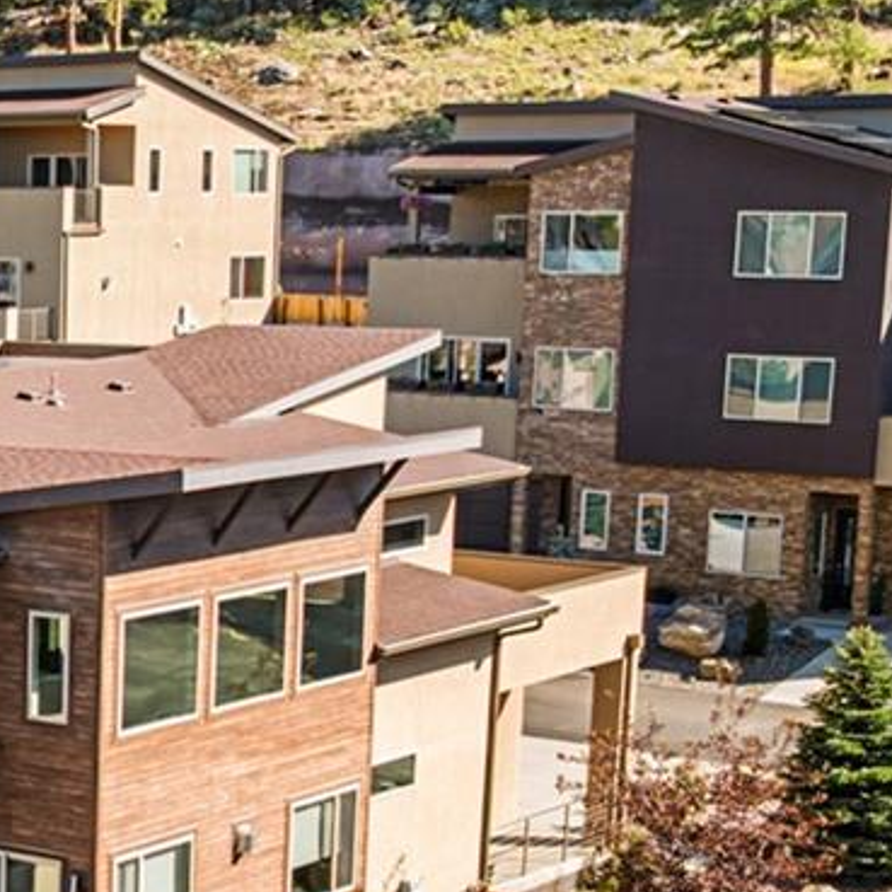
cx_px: -297
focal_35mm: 92
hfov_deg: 17.6
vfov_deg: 18.5
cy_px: 818
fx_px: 2682
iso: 100
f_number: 4
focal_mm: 12.29
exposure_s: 1/40
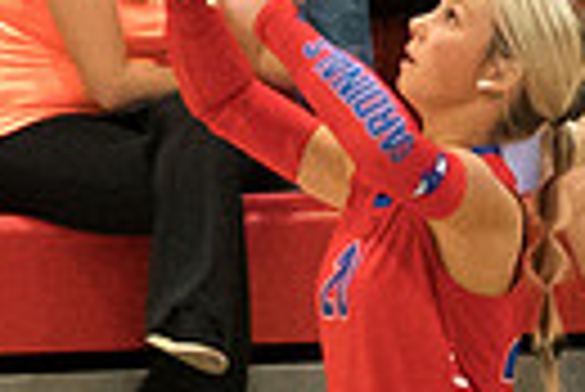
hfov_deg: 2.4
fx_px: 14088
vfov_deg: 1.6
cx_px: 502
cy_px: 671
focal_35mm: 866
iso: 4000
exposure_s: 1/1000
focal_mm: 70
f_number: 2.8
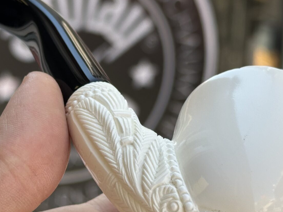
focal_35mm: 111
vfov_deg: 13.3
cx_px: 119
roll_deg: -1.5
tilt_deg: -18.8
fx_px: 907
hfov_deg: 17.7
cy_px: 119
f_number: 1.78
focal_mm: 6.86
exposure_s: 1/694
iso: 64
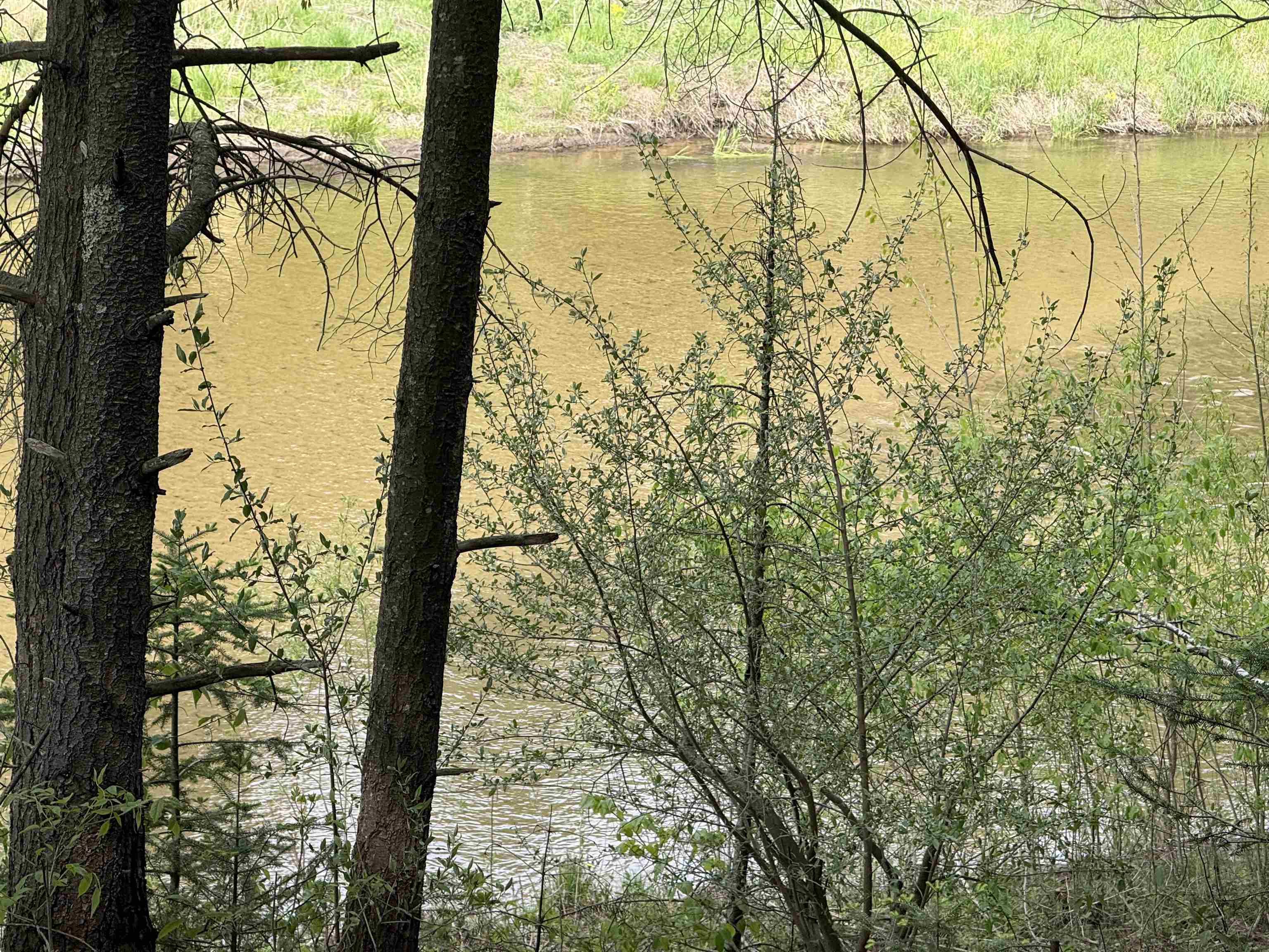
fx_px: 4399
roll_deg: -2.3
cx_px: 634
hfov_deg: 16.4
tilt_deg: -14.4
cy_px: 476
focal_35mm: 120
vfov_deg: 12.3
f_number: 2.8
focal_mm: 15.66
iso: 50
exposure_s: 1/400
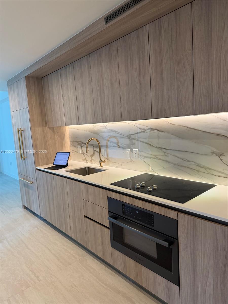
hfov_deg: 56.8
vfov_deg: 71.6
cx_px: 114
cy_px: 152
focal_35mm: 24
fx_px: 211
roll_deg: +4.2
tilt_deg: -6.6
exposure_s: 1/60
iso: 160
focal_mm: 6.76
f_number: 1.78
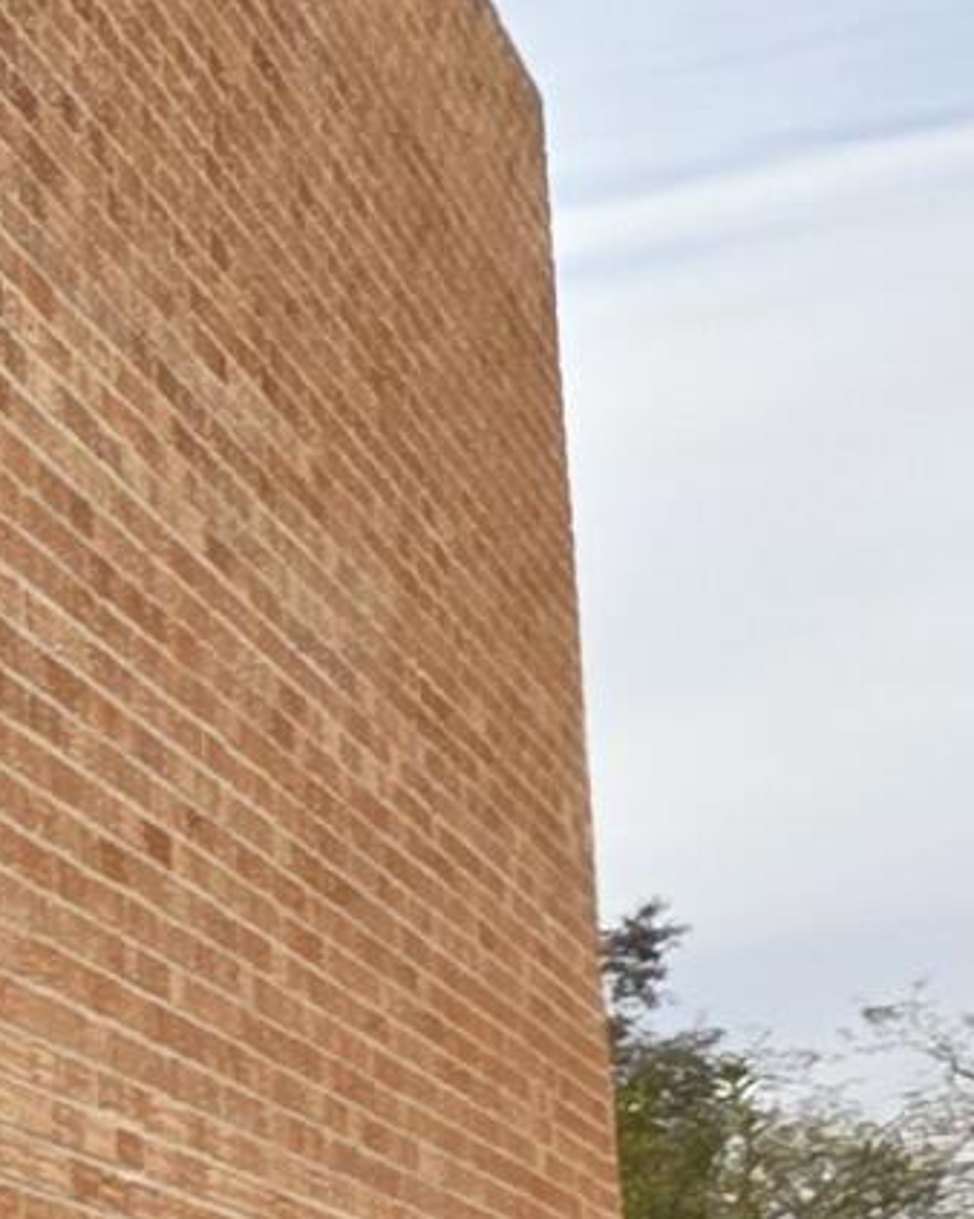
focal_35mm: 90
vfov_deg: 20.4
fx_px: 3245
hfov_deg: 7.4
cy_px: 1300
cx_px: -3256
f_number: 1.9
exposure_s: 1/2000
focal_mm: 2.2
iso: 64
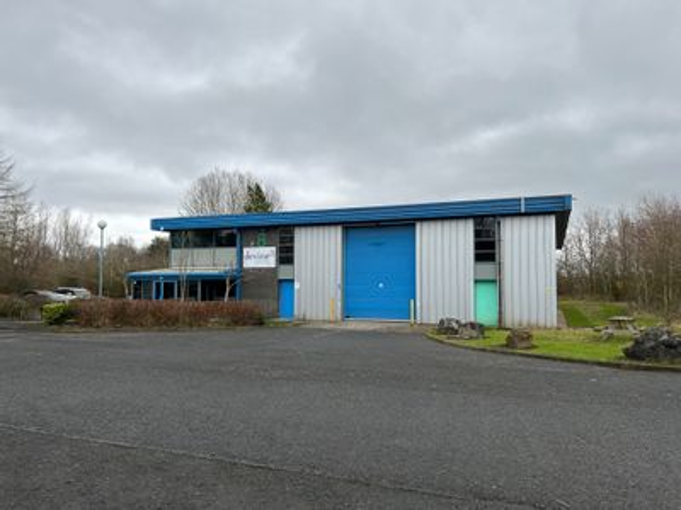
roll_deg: +0.5
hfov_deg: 67.3
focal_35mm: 26
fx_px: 511
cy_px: 255
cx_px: 340
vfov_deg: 53.1
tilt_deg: +4.4
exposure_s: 1/625
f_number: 1.5
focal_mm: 5.7
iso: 50
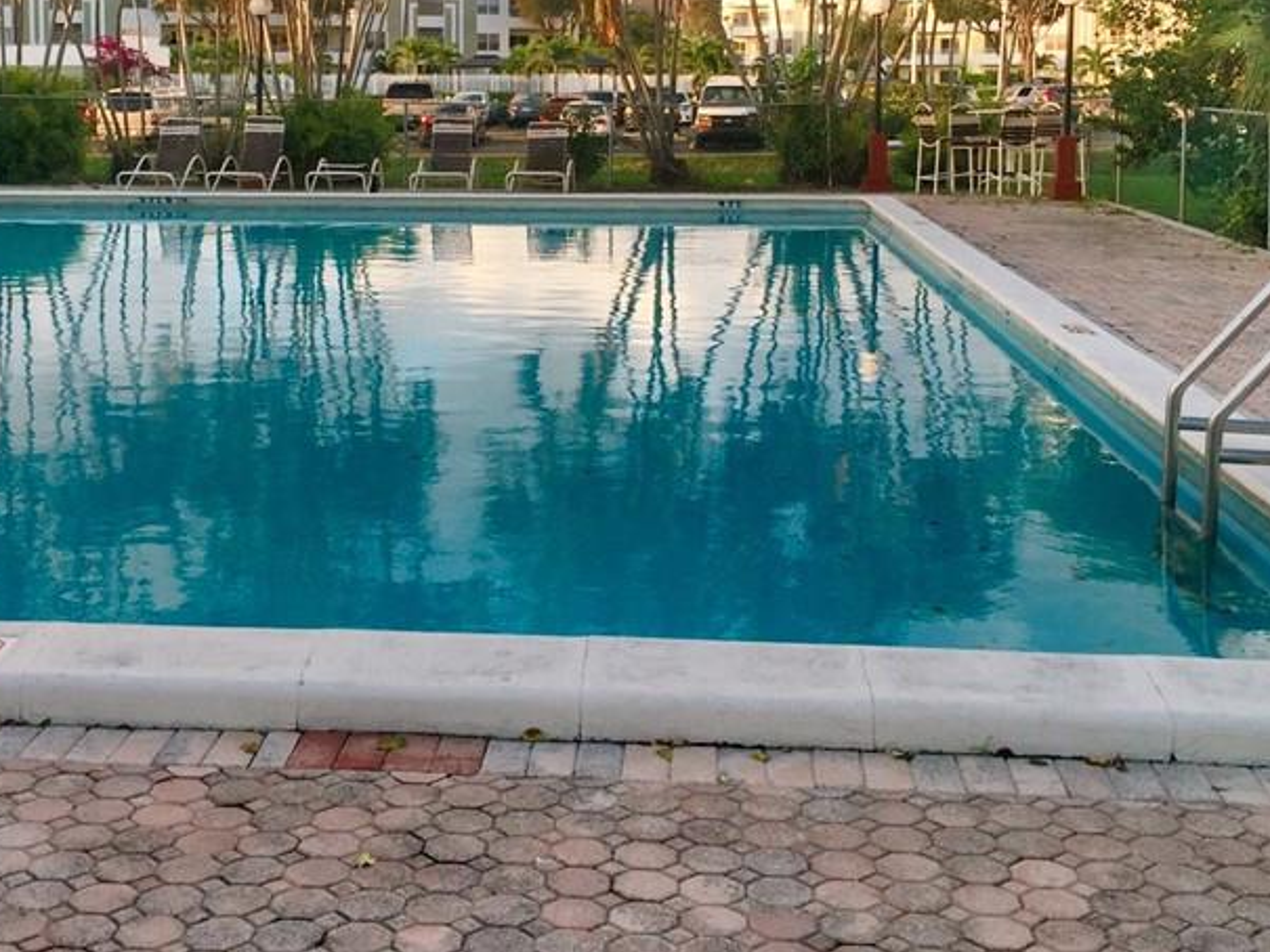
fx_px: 1798
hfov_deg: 38.7
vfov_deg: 29.1
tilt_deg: -4.6
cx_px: 505
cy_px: 215
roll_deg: -1.7
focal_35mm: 49
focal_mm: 4.15
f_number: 2.2
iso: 32
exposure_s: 1/542
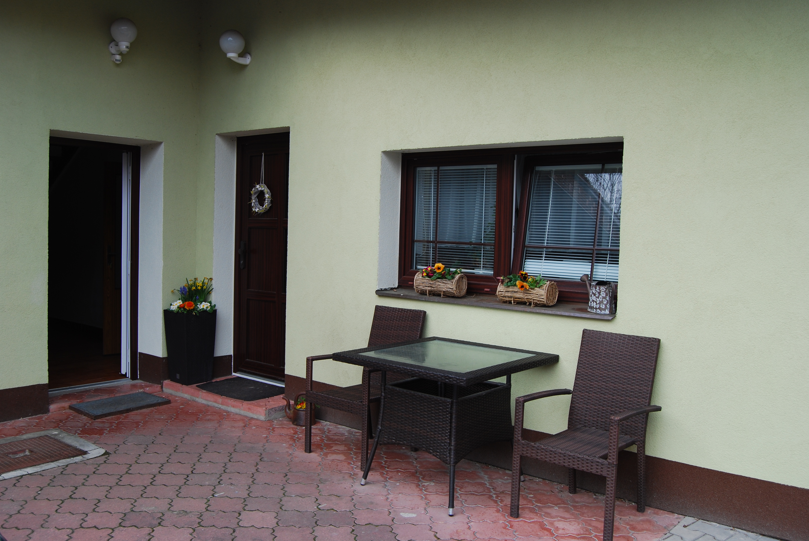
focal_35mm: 33
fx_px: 742
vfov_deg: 40.1
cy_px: 270
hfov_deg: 57.2
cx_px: 404
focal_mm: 22
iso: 140
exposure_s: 1/125
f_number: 5.6
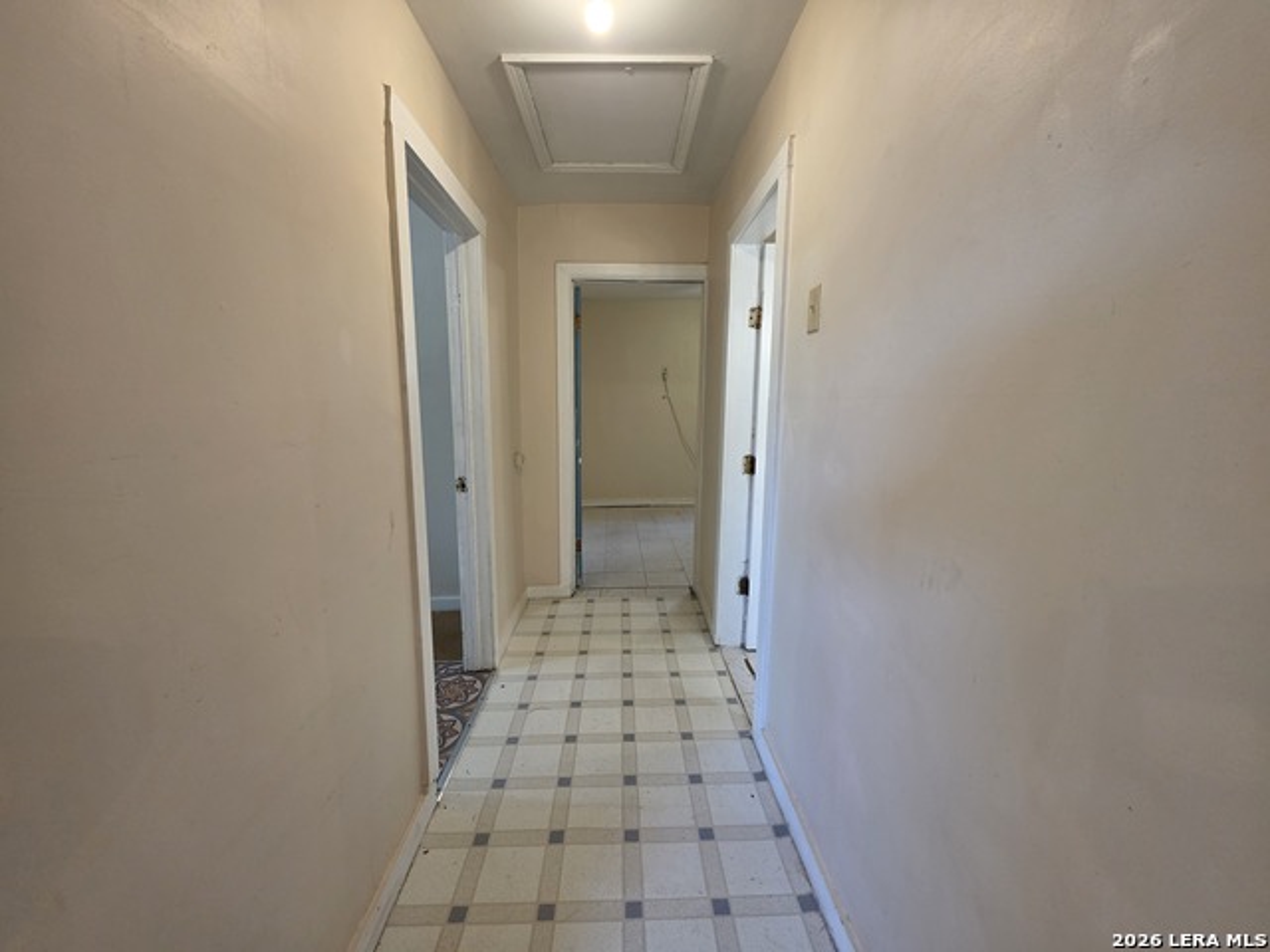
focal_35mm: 13
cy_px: 476
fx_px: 477
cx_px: 635
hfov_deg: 106.2
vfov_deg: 89.9
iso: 160
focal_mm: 2.2
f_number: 1.9
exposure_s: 1/120
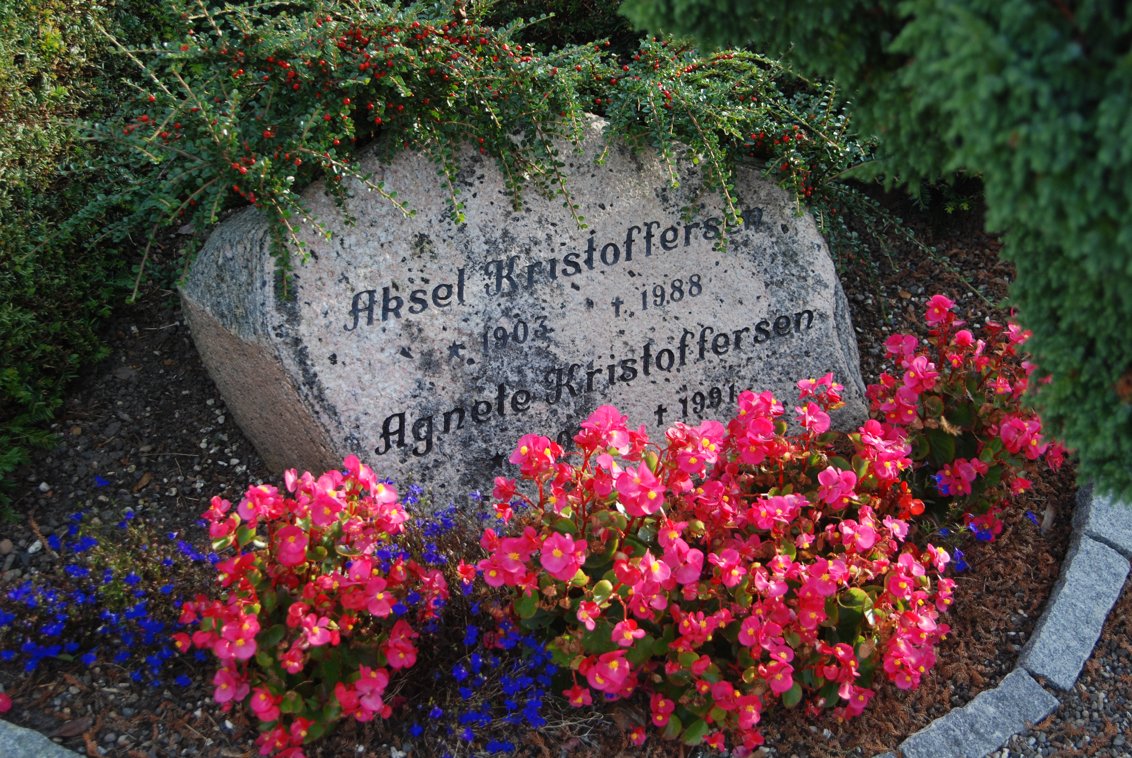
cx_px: 566
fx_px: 1511
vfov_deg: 28.2
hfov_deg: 41.1
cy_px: 379
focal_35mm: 48
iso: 250
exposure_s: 1/125
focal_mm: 32
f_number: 5.6
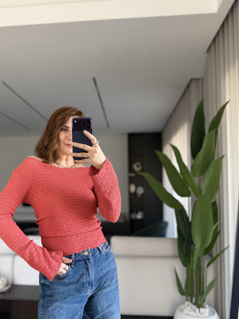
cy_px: 172
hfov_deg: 45.3
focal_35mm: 31
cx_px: 100
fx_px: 285
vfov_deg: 58.3
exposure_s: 1/70
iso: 200
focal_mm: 6.76
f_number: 1.78
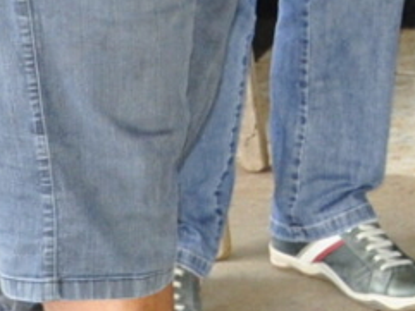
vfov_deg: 5.0
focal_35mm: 287
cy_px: -411
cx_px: 923
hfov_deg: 6.6
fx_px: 3442
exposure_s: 1/160
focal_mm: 24
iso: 640
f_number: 5.6
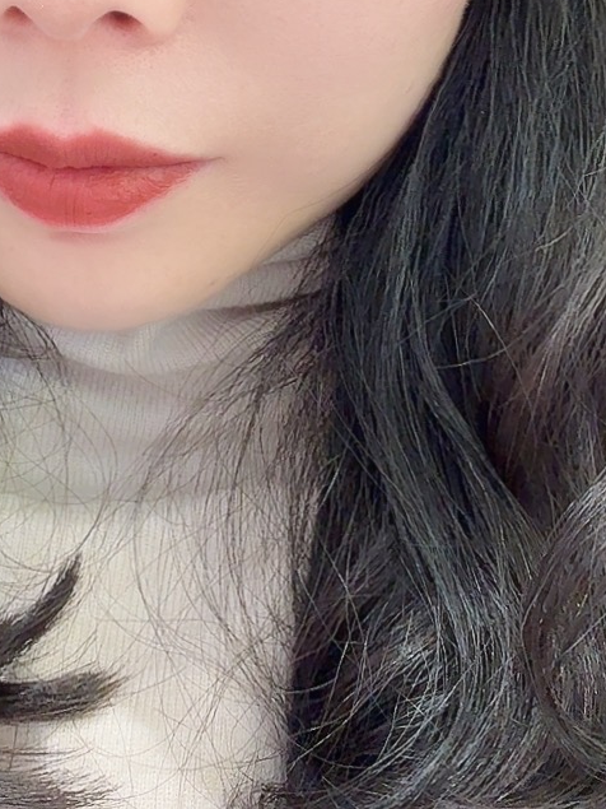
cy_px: 101
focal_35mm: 76
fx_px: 1775
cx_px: 200
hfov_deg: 19.3
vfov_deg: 25.0
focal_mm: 2.69
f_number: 1.9
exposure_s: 1/50
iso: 64
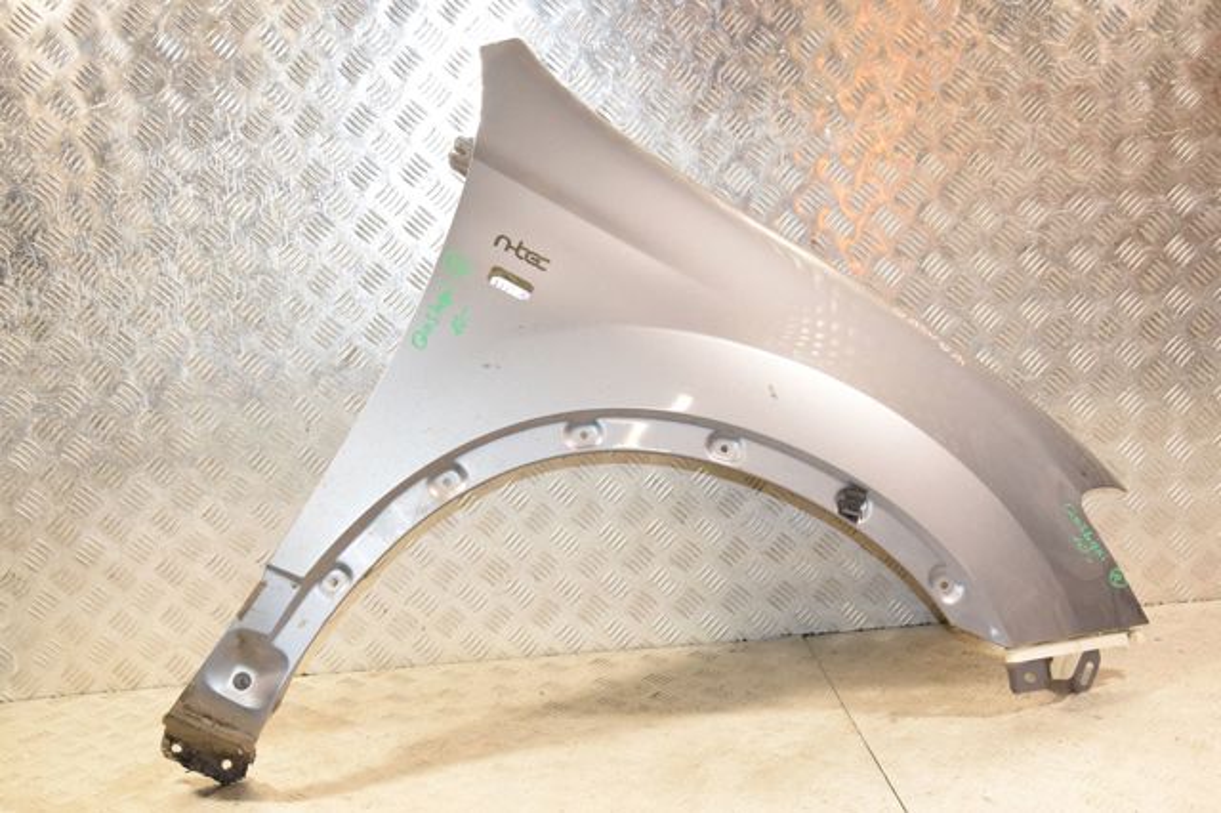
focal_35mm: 48
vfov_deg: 28.0
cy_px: 406
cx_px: 610
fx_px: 1627
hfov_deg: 41.1
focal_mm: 32
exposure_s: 1/200
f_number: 5.6
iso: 1600
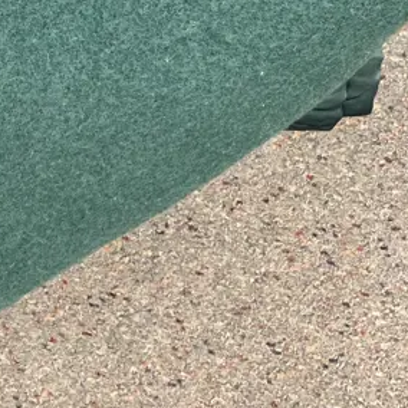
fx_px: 1107
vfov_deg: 18.5
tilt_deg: -87.8
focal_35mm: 83
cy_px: -208
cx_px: -45
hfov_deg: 19.9
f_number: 1.8
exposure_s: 1/50
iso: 200
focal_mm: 4.25
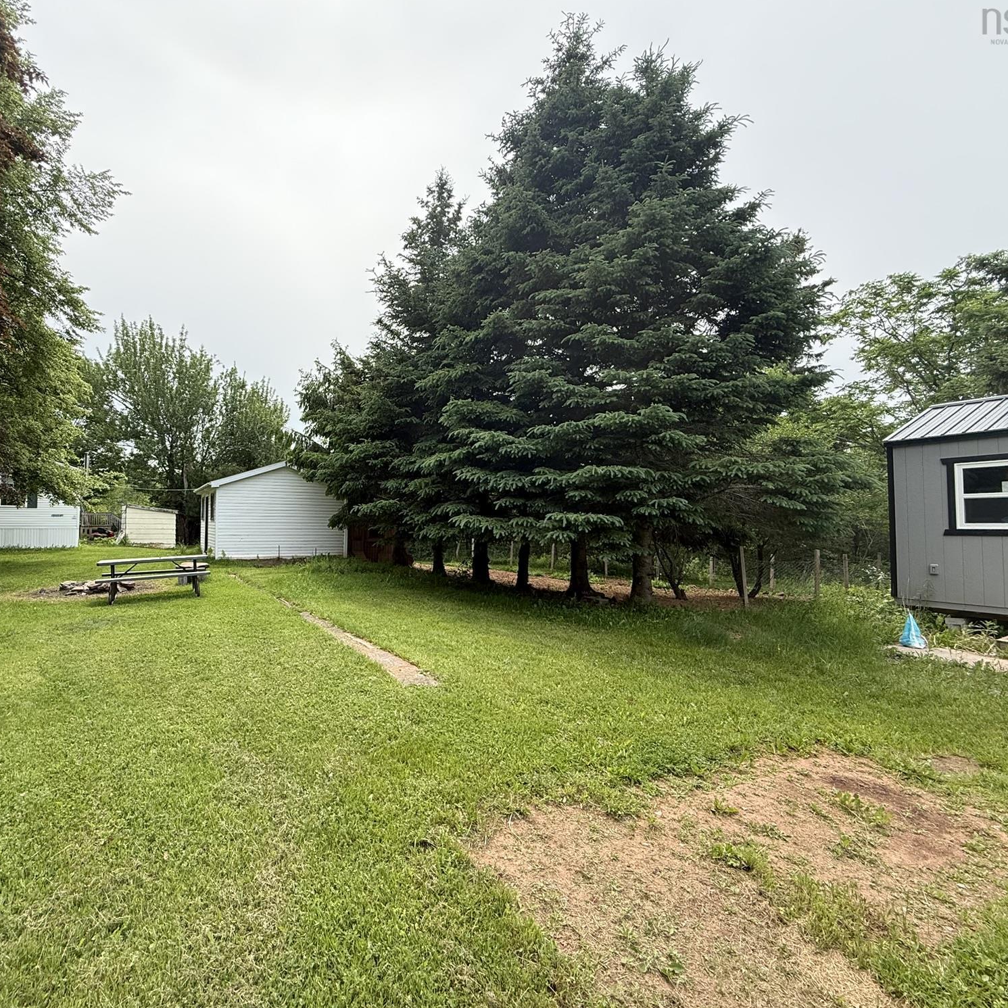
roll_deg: -0.6
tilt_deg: +2.4
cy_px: 504
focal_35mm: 17
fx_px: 560
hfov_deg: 83.0
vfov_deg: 84.0
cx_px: 405
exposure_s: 1/789
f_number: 2.2
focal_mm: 2.22
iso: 64
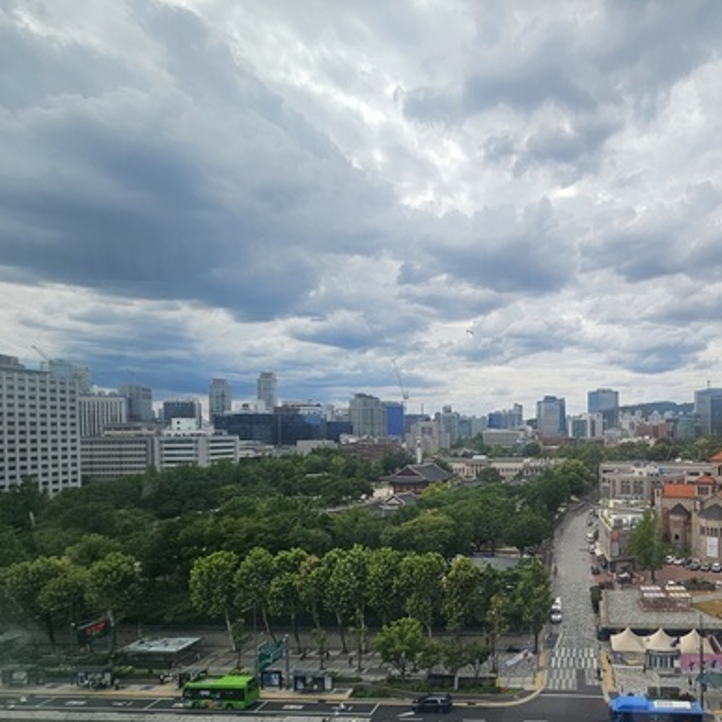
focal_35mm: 19
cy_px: 442
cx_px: 556
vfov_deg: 76.6
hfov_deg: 71.4
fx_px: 448
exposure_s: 1/1962
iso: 50
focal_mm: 2.2
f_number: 2.2
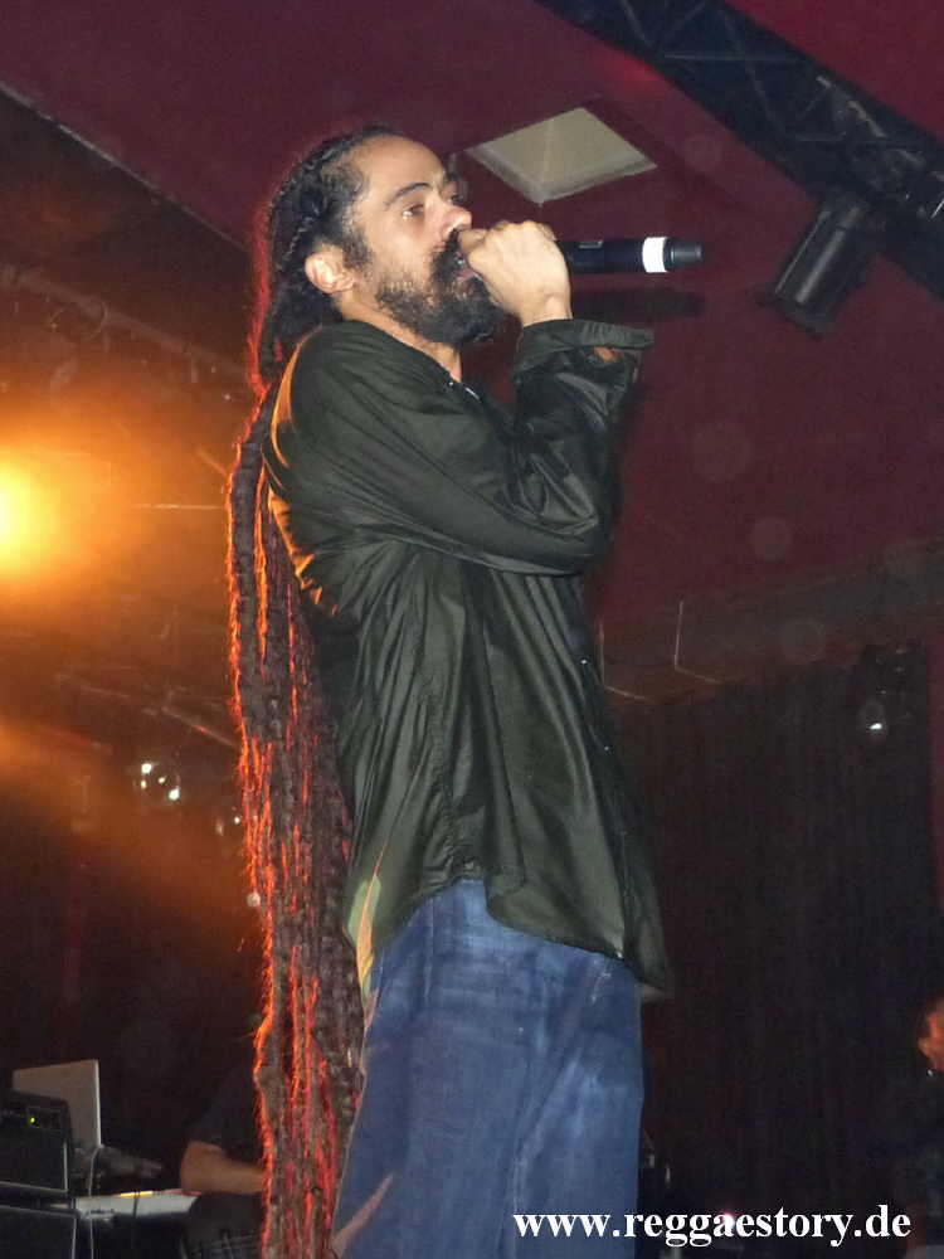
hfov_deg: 41.8
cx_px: 472
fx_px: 1236
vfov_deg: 54.0
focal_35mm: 34
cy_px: 630
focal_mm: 6
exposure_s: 1/60
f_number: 2.8
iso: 400
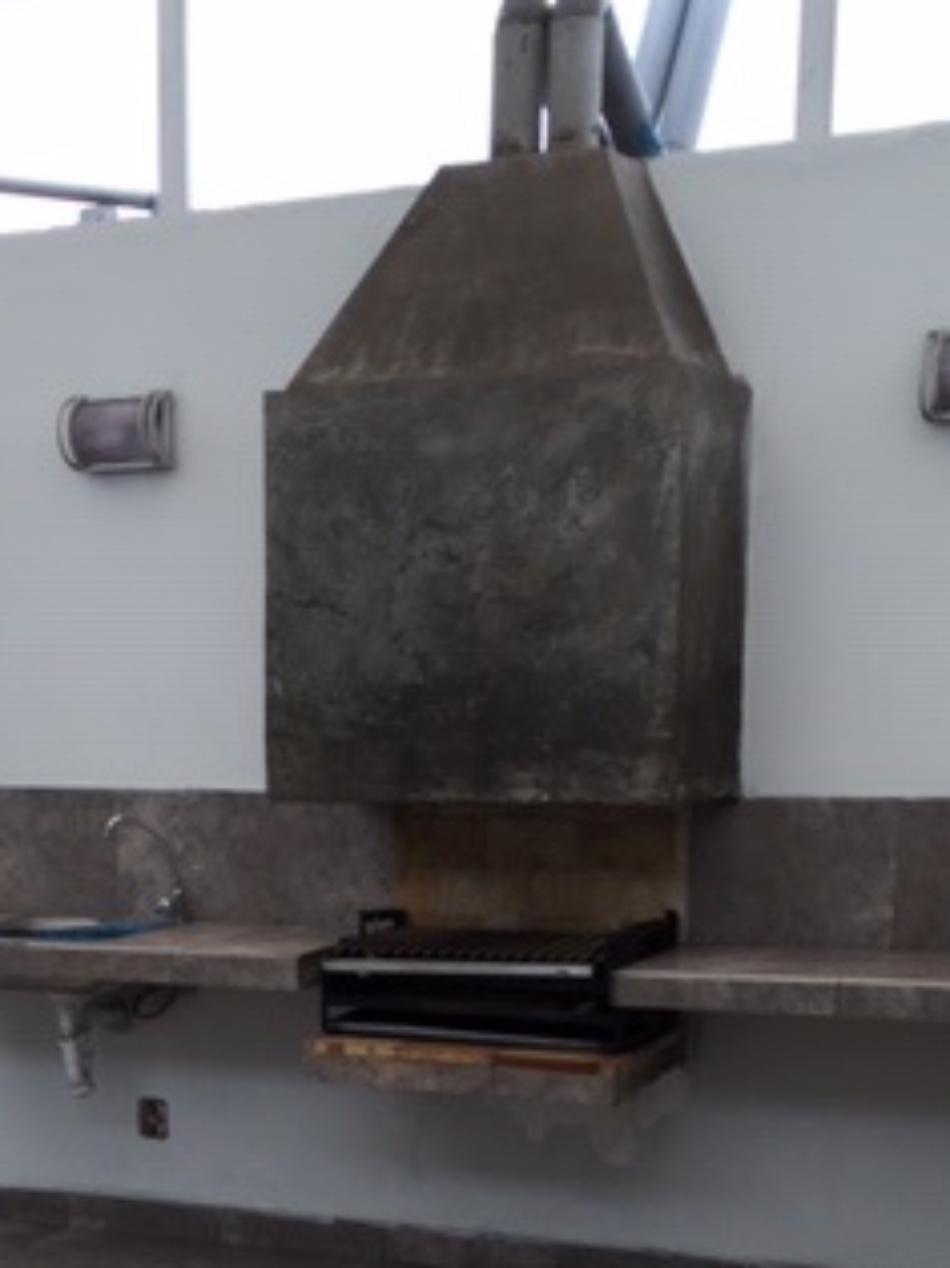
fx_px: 2160
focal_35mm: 59
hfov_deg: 24.6
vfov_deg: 31.2
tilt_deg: -10.8
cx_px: 266
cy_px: 1147
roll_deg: +0.3
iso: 32
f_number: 2.2
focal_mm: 4.15
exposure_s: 1/126
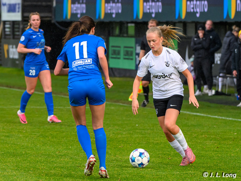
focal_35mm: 412
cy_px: 74
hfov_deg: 4.8
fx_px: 2870
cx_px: 180
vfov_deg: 3.6
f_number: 6.3
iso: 1600
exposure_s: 1/1000
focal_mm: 230
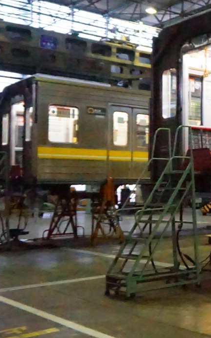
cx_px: 319
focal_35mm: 57
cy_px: 158
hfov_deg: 19.7
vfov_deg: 35.7
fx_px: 524
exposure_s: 1/800
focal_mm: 16
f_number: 3.5
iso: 16000
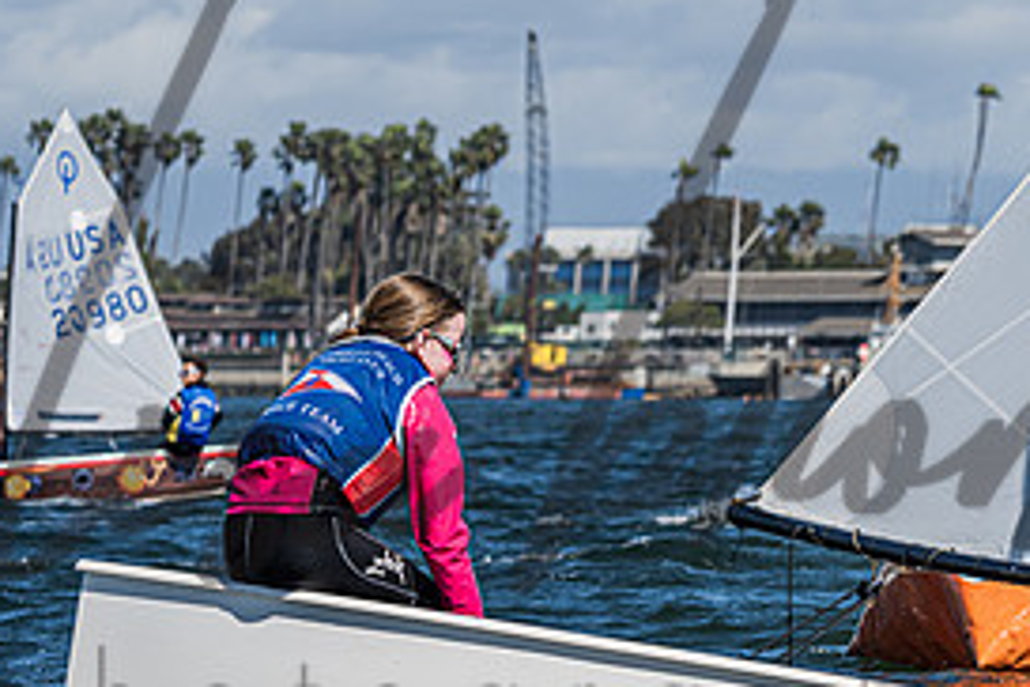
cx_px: 830
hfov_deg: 5.9
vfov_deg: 4.0
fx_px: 9927
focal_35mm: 347
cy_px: 421
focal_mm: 160
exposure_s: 1/1250
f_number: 10
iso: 320
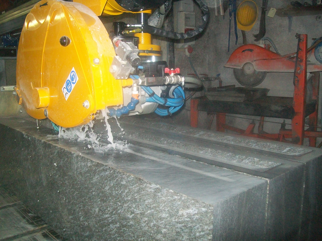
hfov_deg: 54.0
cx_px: 161
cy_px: 120
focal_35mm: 34
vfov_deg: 41.8
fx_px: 316
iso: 200
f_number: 2.7
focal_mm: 6.1
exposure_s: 1/125
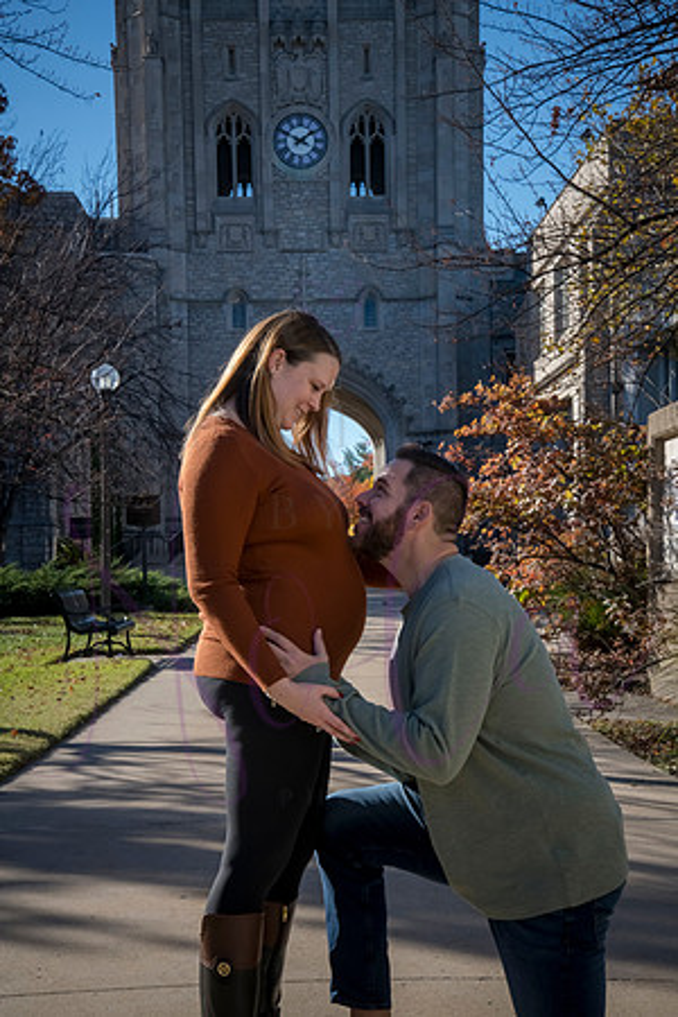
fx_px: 1864
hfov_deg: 20.6
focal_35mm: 66
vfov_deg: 30.5
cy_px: 508
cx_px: 339
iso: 640
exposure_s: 1/160
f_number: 20
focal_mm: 66
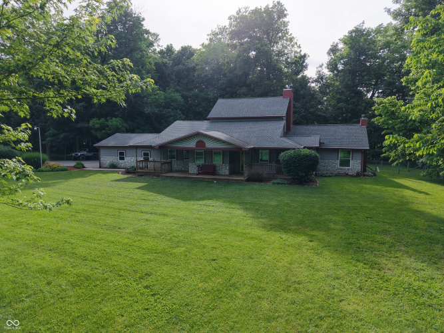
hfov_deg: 71.6
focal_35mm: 24
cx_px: 222
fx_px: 308
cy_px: 166
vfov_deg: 56.8
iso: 100
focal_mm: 8.67
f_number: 1.8
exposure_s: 1/800
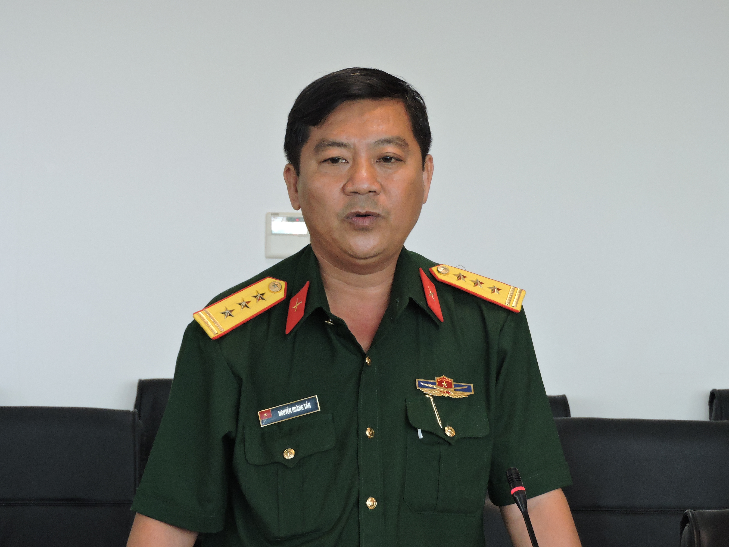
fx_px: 2843
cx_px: 364
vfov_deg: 11.0
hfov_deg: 14.6
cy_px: 274
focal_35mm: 135
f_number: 5
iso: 400
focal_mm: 24.2
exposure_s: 1/30
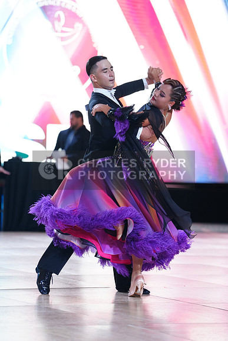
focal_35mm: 148
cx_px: 114
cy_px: 170
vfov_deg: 13.9
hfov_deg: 9.3
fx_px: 1405
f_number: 2.8
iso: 1000
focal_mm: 148
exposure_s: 1/500
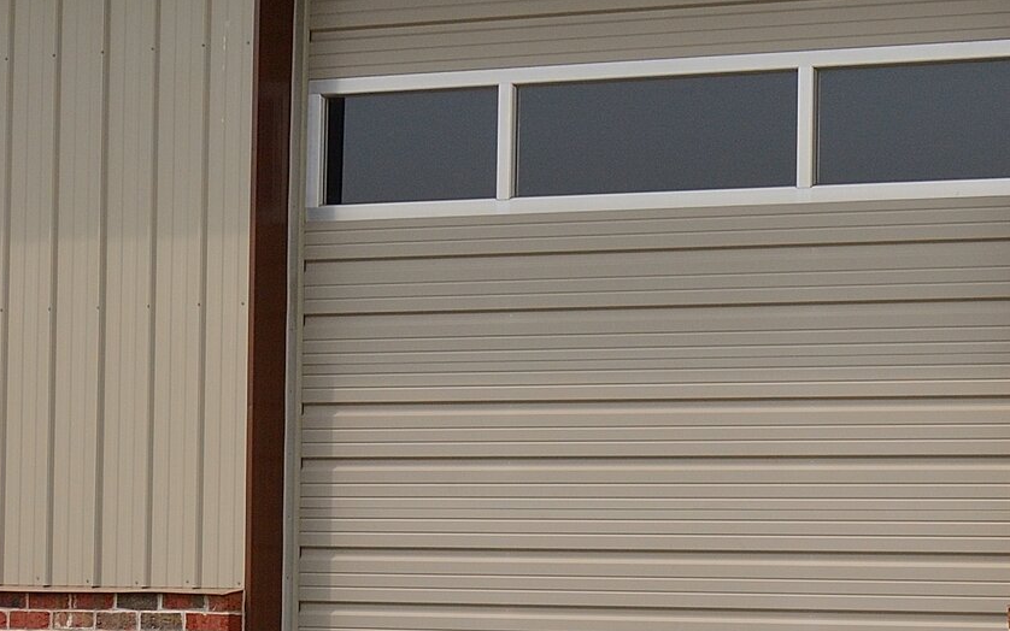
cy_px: 398
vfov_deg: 11.0
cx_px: 1088
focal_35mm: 119
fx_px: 3276
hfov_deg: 17.0
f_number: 9
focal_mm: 34
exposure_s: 1/800
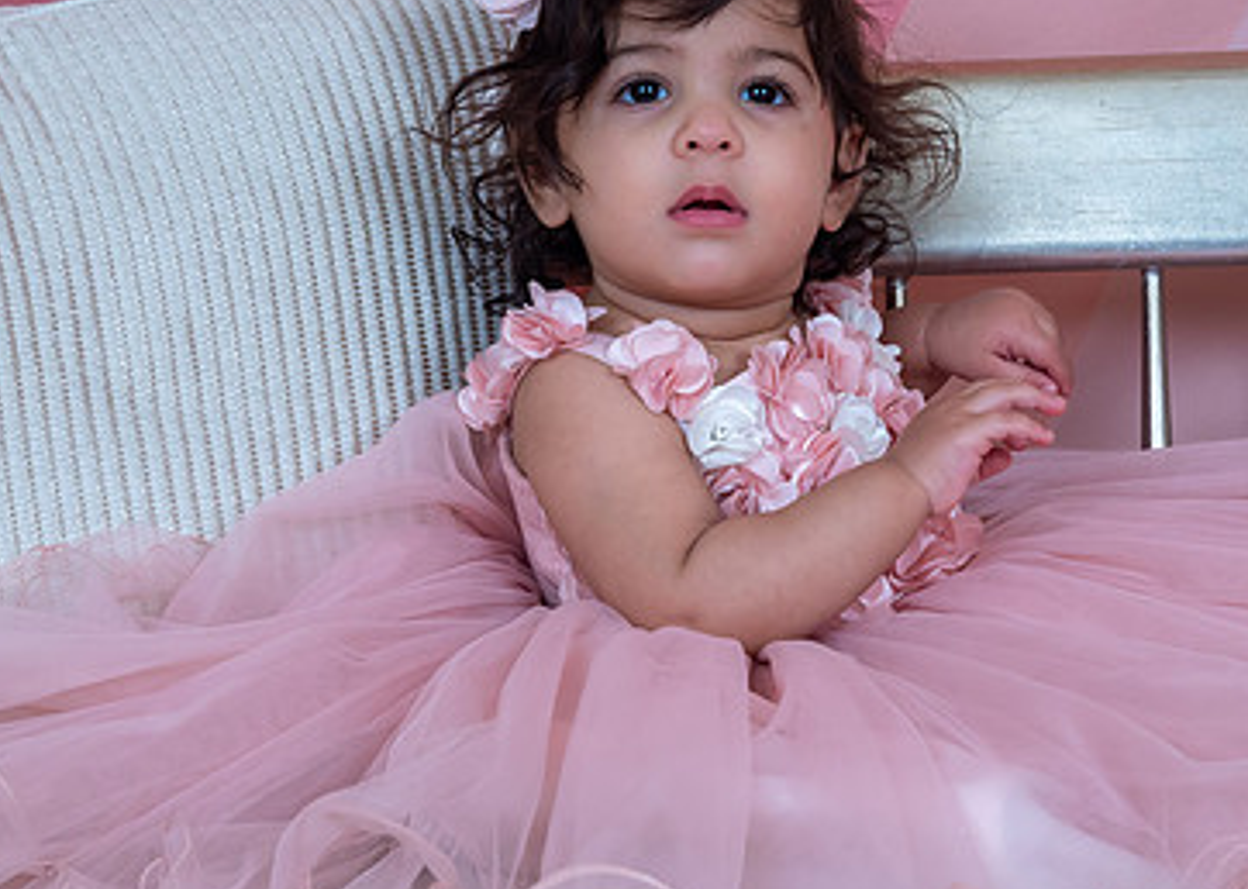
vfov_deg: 11.3
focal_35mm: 127
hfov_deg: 15.8
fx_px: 4498
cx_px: 746
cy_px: 455
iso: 320
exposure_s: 1/250
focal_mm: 46
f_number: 8
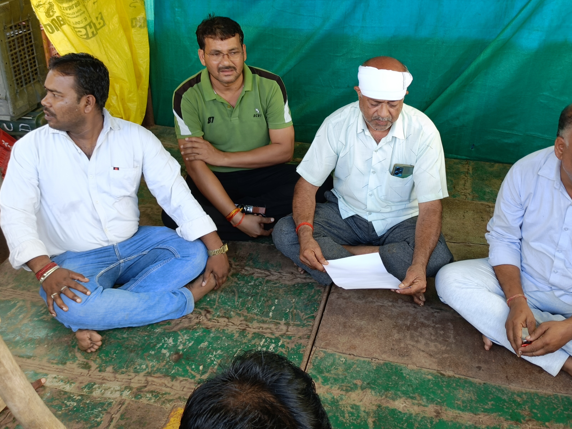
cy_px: 123
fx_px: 595
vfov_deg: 38.9
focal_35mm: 36
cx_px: 326
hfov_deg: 51.2
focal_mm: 4.7
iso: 213
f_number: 1.7
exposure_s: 1/50
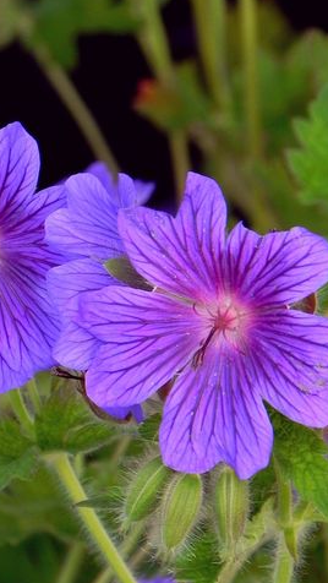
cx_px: 113
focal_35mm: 388
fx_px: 5995
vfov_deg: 5.6
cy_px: 454
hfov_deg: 3.1
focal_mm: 37.7
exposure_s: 1/320
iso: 160
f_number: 5
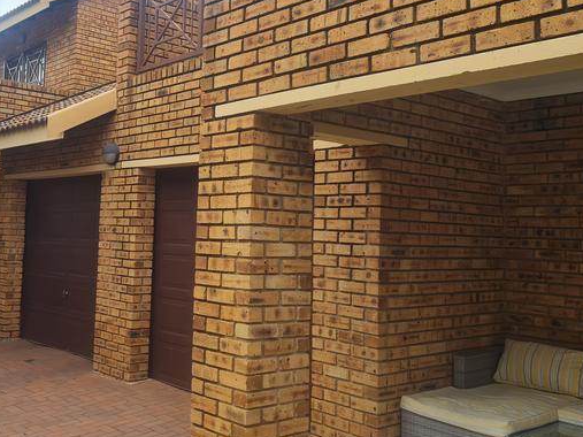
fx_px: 690
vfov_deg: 35.0
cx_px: 209
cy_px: 181
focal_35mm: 41
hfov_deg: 45.3
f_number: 1.8
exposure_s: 1/1232
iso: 50
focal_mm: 5.4
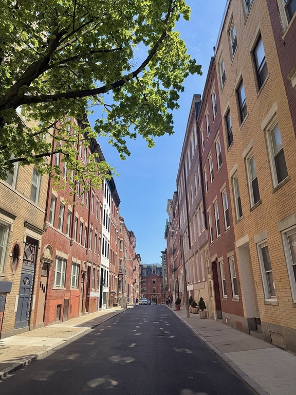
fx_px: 274
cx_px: 148
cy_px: 198
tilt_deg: +18.4
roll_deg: +0.1
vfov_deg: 71.6
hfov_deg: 56.8
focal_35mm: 24
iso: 80
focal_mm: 6.76
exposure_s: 1/3021
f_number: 1.78
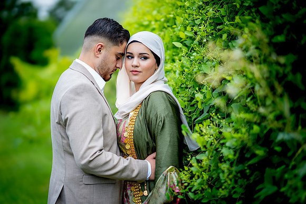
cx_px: 153
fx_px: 723
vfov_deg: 16.1
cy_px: 102
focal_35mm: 85
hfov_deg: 23.9
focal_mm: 85
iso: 100
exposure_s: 1/2500
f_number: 1.4
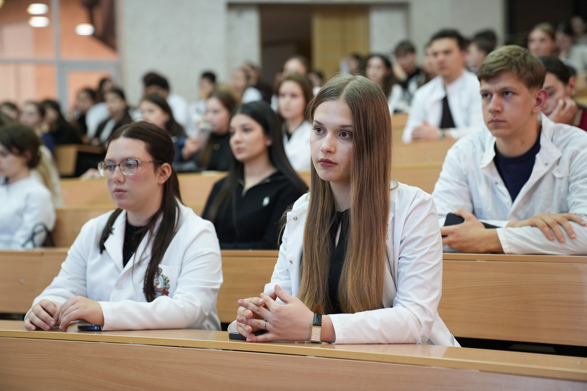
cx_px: 294
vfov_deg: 19.5
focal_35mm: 70
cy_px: 196
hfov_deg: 28.8
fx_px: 1141
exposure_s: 1/80
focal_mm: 70
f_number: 2.8
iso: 1250
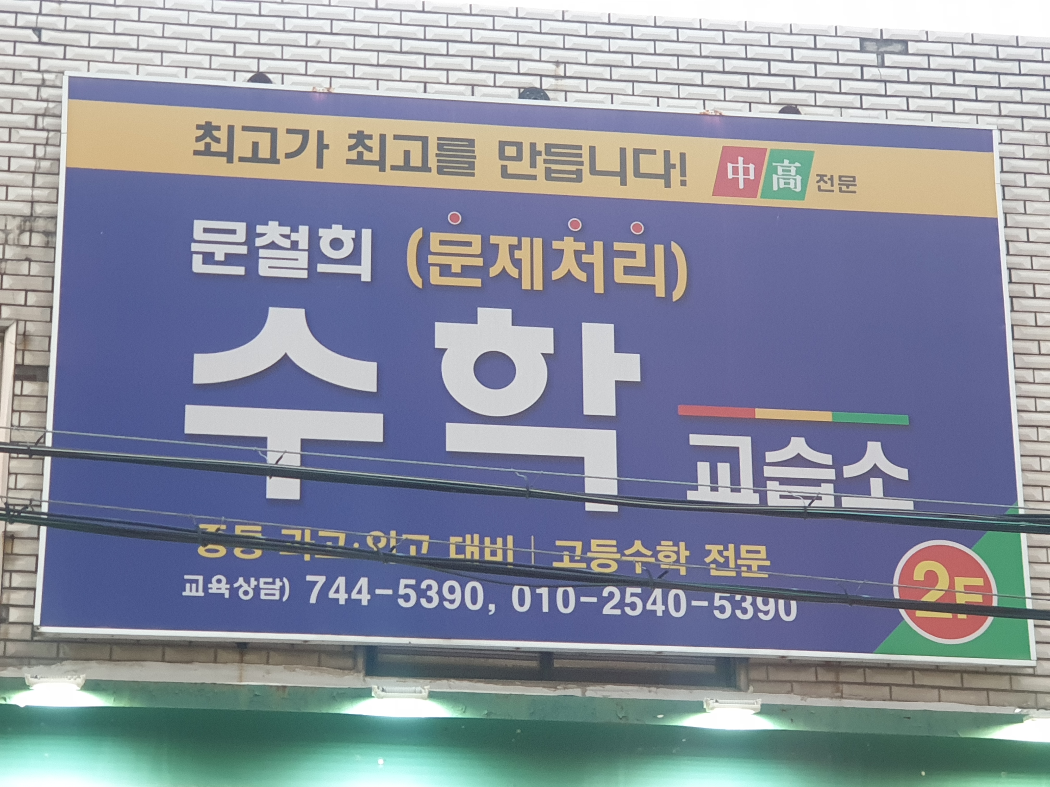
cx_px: 525
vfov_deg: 28.0
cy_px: 394
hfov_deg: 36.8
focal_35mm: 52
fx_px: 1577
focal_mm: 6
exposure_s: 1/20
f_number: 2.4
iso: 200
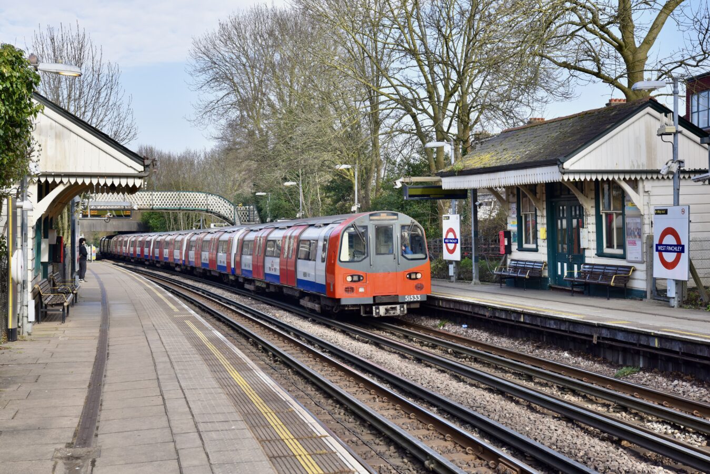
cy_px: 237
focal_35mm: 50
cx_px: 355
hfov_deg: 39.6
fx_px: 986
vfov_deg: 27.0
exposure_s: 1/500
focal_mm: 50
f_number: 7.1
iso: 400
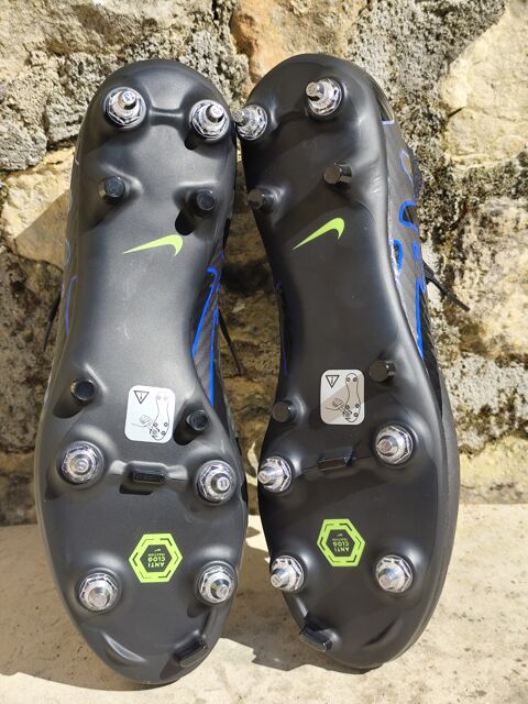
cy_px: 352
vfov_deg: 41.2
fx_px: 936
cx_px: 264
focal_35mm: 46
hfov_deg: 31.5
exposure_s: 1/1105
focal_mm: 6.19
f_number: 1.65
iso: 50
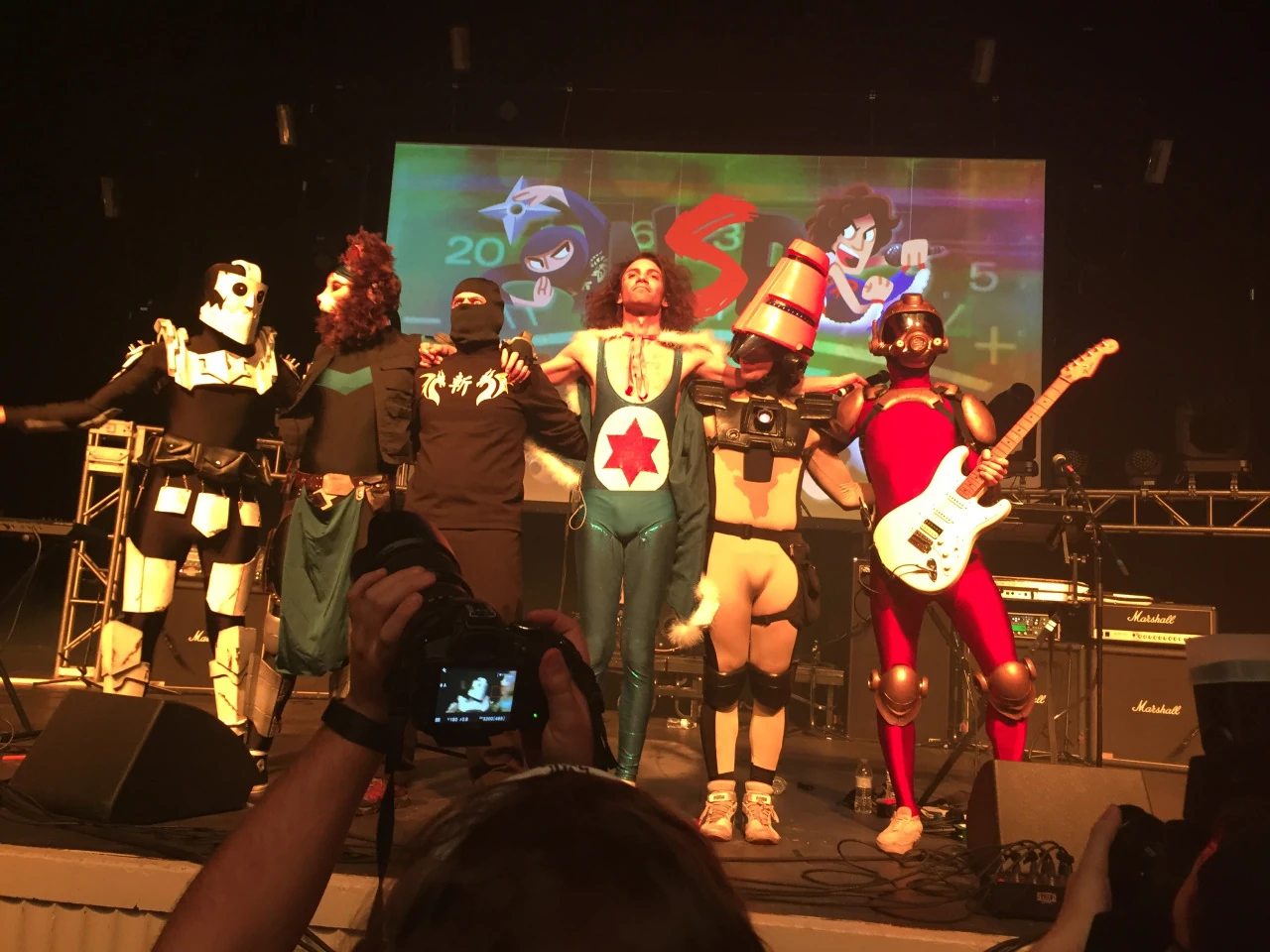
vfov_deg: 48.2
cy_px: 476
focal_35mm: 29
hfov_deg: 61.7
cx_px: 635
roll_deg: -4.8
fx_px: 1064
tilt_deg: +8.2
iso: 100
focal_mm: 4.15
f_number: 2.2
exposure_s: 1/30
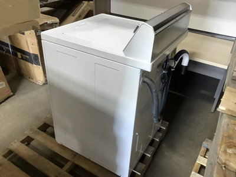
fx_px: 211
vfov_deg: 45.4
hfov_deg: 58.4
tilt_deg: -33.0
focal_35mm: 31
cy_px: 88
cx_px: 118
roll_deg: -2.9
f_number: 2.4
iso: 640
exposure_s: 1/20
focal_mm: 3.3
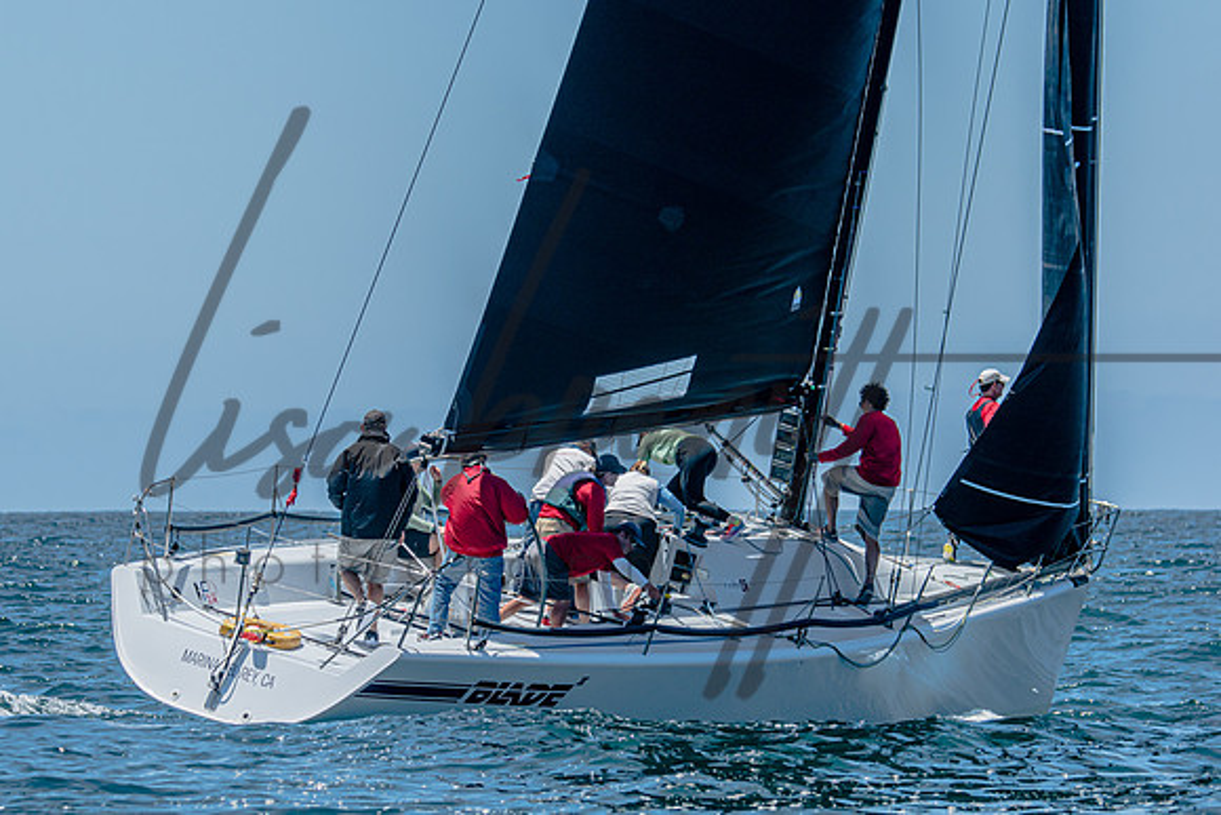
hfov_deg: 7.0
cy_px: 429
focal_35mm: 296
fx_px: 10039
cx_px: 586
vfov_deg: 4.6
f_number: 5
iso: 200
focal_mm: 175
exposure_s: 1/1600
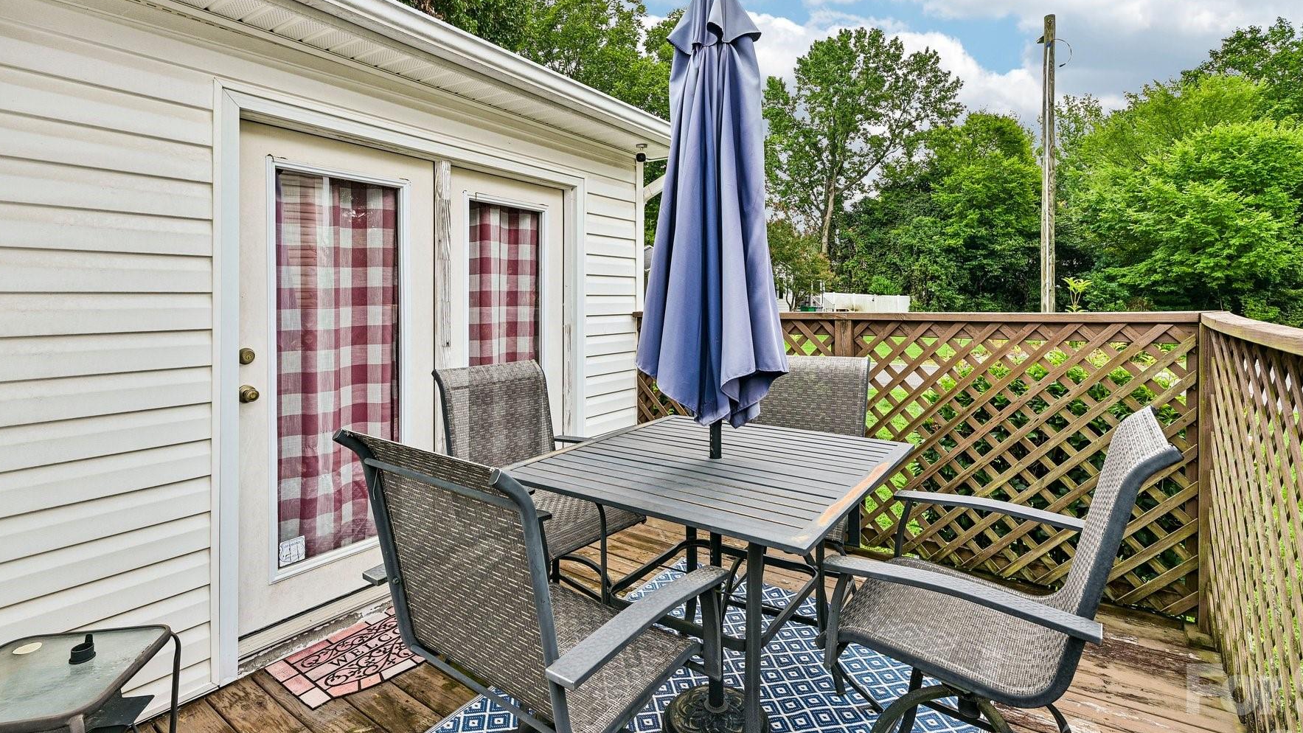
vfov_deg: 63.5
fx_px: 587
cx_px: 667
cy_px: 305
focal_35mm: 17
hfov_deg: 95.9
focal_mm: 14
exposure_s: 1/125
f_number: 8
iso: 100
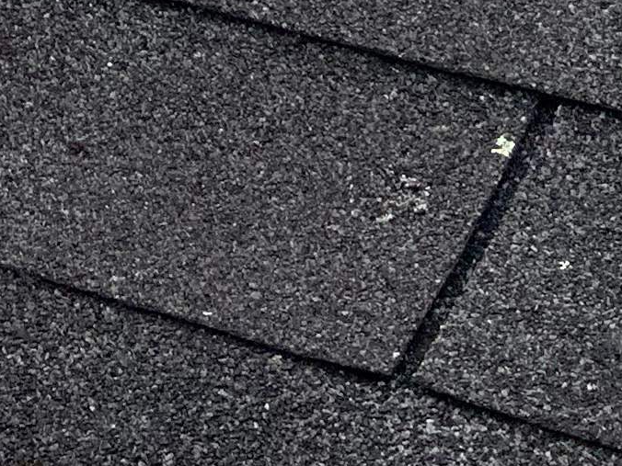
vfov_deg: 7.7
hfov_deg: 10.9
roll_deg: -7.8
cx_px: -400
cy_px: -826
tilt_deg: +4.4
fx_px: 3109
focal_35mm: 173
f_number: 1.8
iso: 16
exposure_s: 1/1412
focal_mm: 3
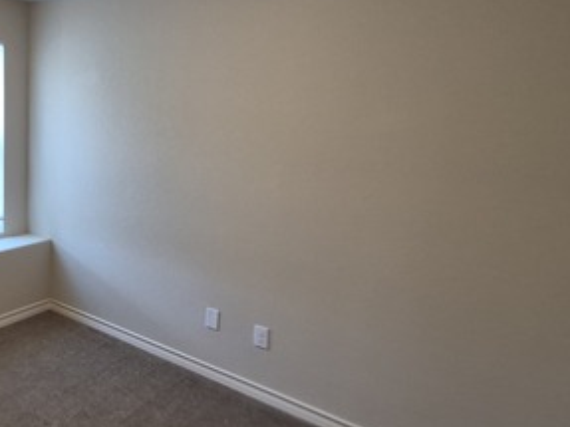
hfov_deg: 56.1
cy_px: 181
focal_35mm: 29
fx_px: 477
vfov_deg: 48.0
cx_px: 95
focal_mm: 1.74
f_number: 2.2
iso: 200
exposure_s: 1/60
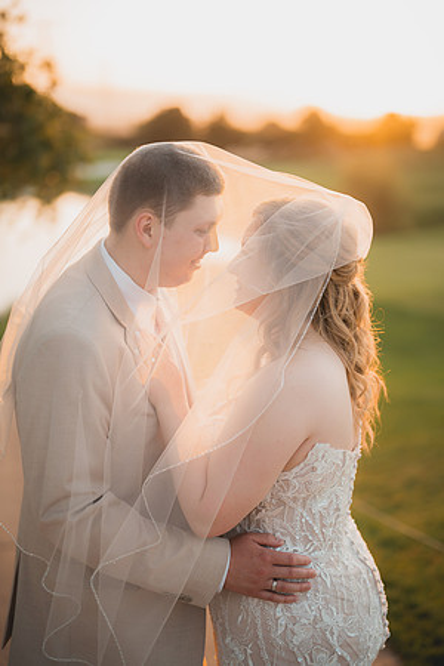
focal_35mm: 50
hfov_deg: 27.0
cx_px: 222
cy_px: 333
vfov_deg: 39.6
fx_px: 925
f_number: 1.2
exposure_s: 1/400
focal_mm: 50
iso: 125
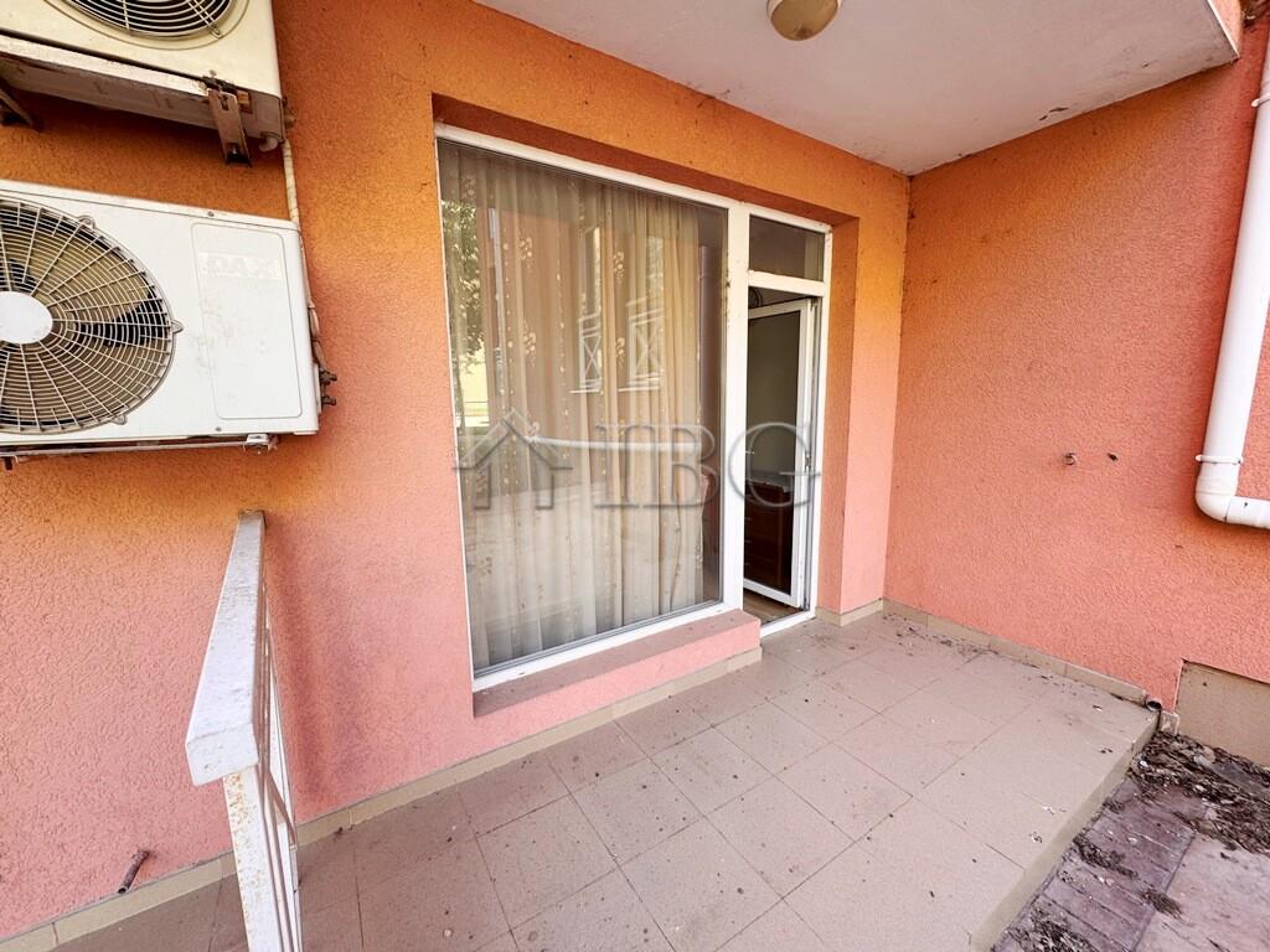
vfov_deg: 85.7
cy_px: 476
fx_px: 514
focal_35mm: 14
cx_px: 635
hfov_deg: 102.1
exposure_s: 1/99
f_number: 2.2
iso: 40
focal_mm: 2.22
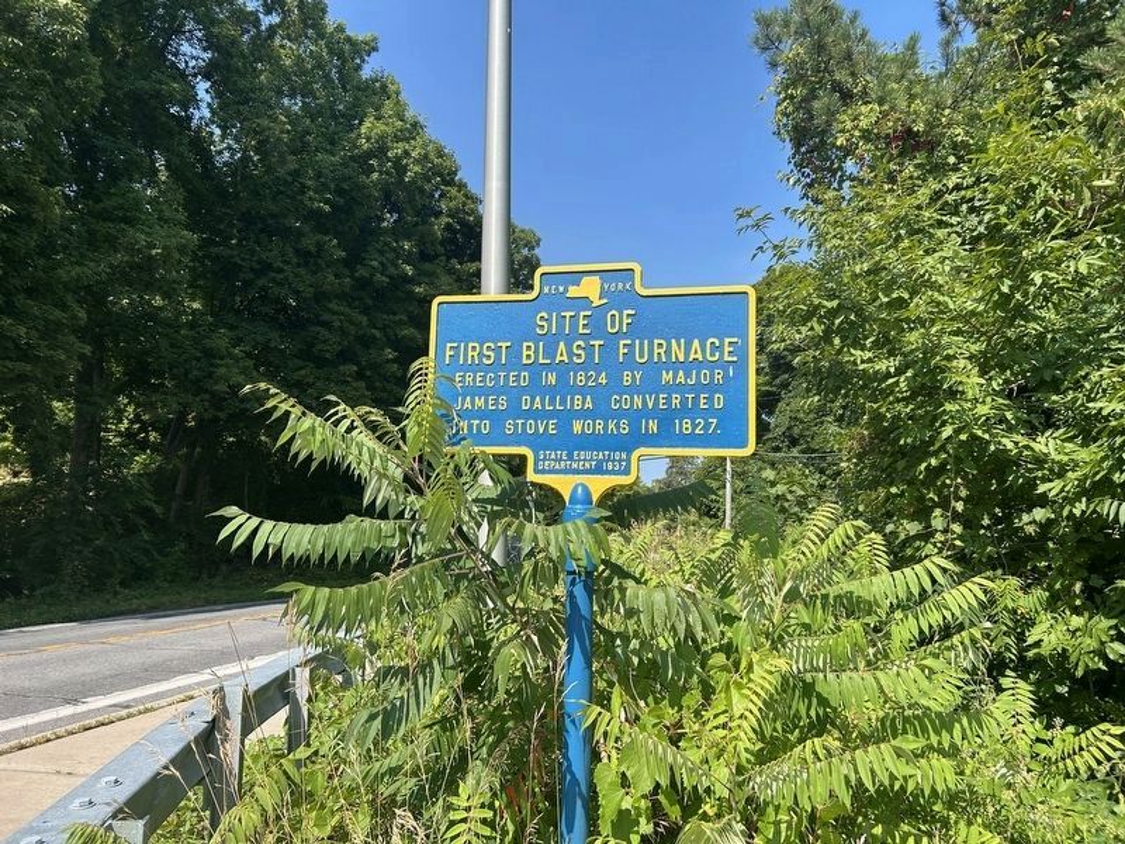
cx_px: 562
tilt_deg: +9.2
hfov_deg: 67.3
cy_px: 422
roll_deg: +0.7
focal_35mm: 26
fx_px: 845
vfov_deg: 53.1
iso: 50
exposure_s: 1/2299
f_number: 1.5
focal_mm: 5.7
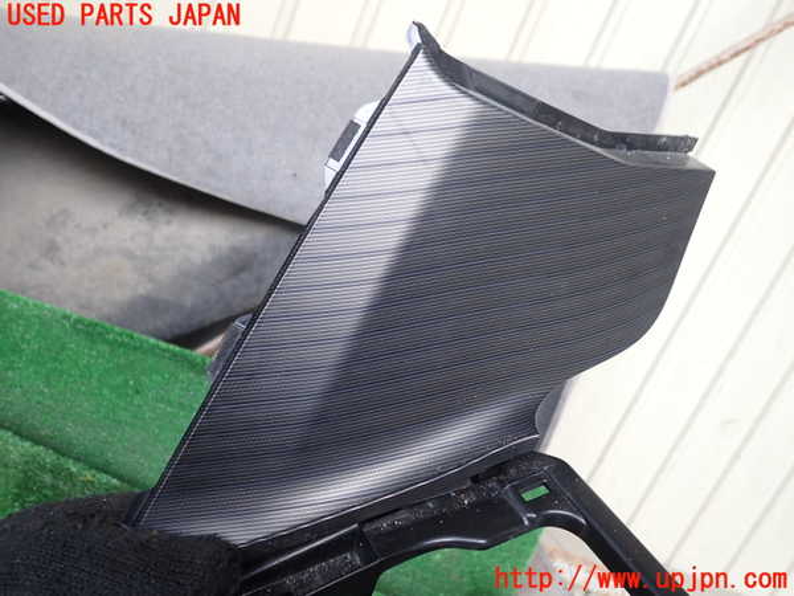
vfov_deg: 46.8
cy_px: 298
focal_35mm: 30
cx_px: 397
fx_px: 688
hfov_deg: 60.0
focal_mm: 5.4
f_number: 2.3
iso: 100
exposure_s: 1/100
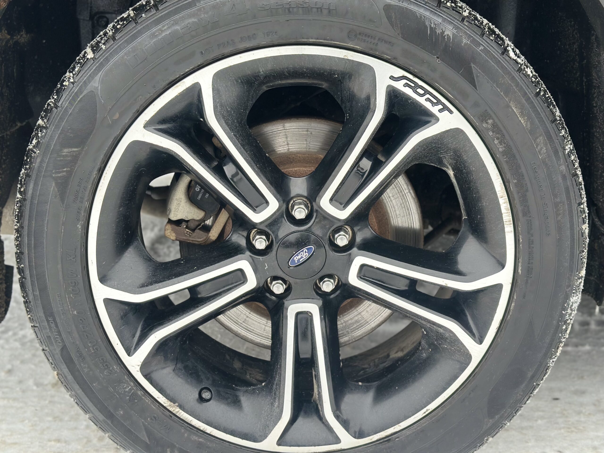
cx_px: 302
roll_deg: +0.8
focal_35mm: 48
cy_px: 226
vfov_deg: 30.3
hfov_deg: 39.7
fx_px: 838
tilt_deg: -14.2
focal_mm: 6.86
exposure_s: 1/503
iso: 80
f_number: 1.78
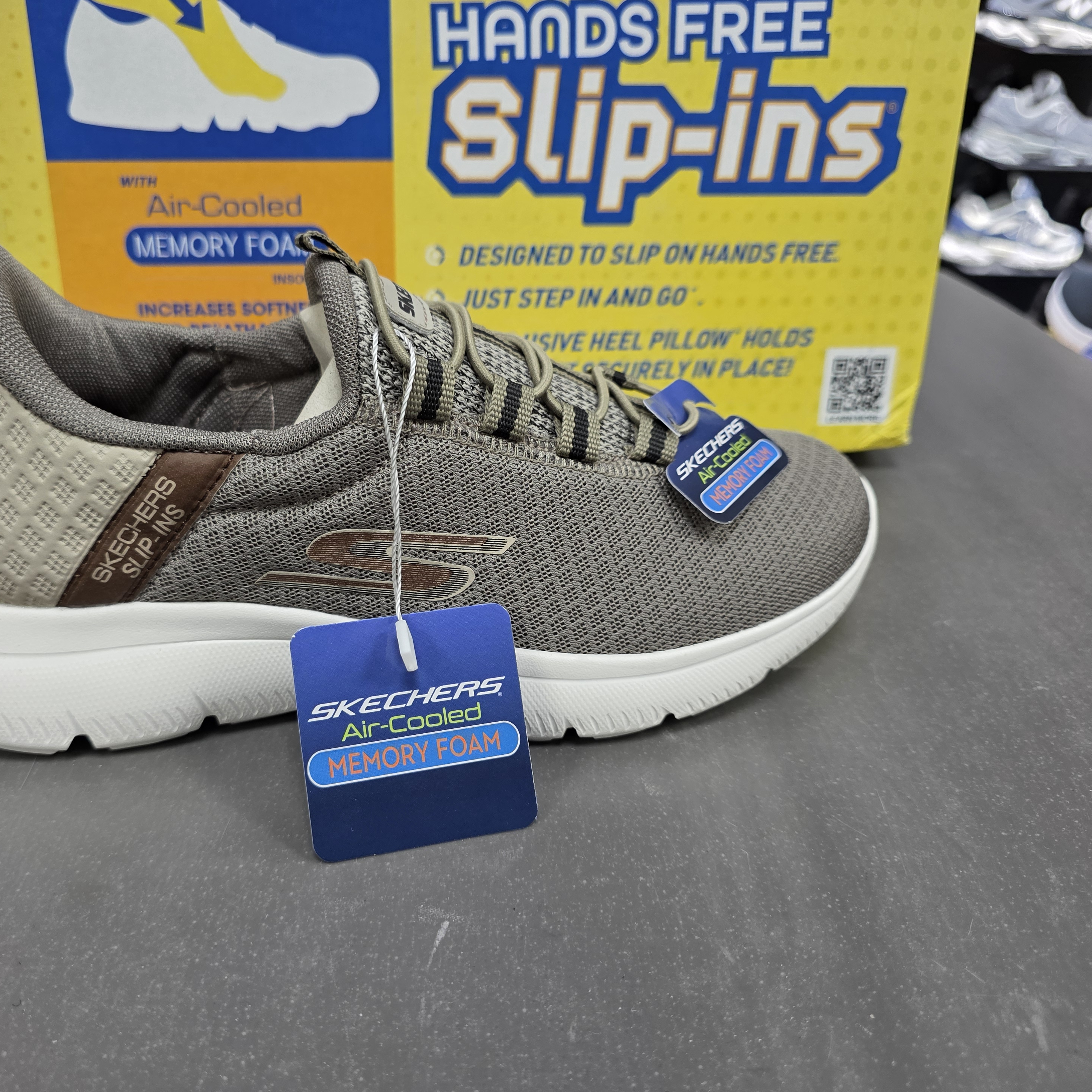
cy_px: 537
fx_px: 999
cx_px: 441
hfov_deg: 56.9
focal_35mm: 28
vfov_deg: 57.3
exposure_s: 1/100
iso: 160
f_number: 1.7
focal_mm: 6.3
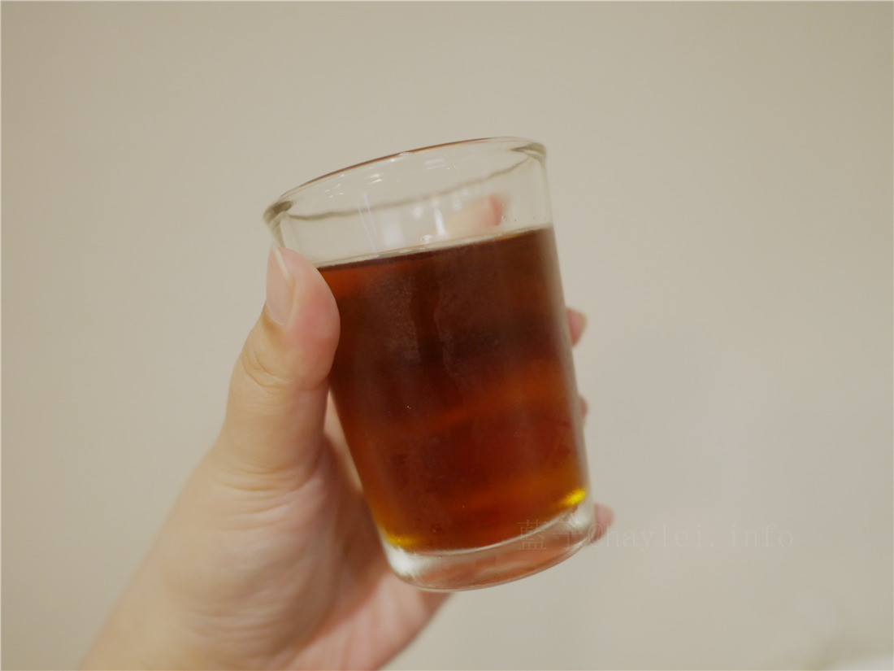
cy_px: 336
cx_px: 447
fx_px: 775
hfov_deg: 60.0
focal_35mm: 30
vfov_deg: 46.8
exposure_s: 1/60
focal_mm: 15
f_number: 1.7
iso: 800
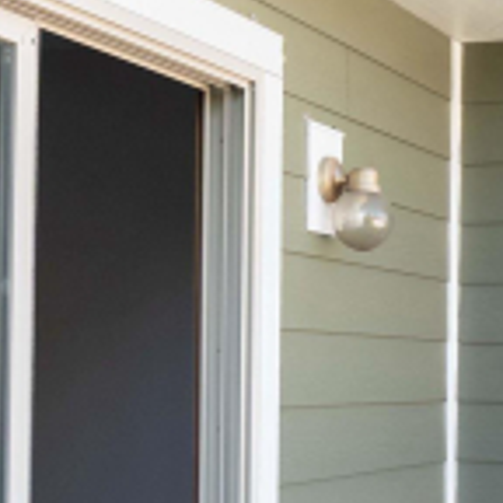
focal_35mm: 84
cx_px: 456
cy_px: 412
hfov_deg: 20.2
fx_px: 1381
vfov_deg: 20.4
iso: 1000
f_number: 5.6
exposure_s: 1/250
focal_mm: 19
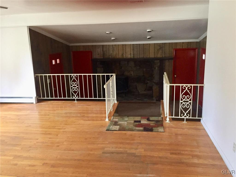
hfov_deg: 61.7
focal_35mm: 29
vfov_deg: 48.2
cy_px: 88
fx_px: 198
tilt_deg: -10.1
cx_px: 118
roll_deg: +0.3
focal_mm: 4.15
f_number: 2.2
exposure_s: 1/30
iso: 200
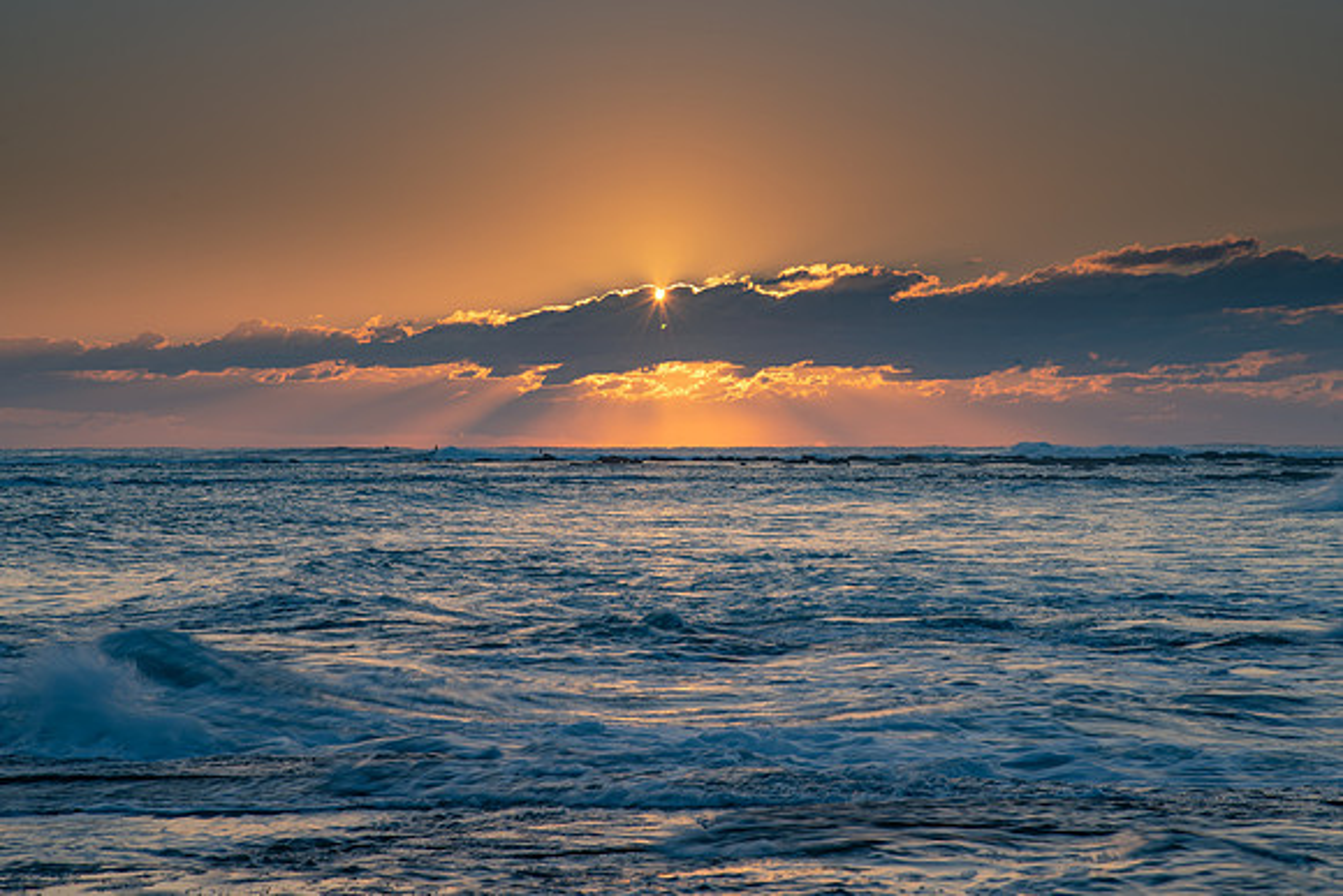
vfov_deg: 13.2
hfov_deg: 19.7
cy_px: 433
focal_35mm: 103
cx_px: 694
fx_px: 3861
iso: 31
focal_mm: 98
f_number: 11
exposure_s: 1/20
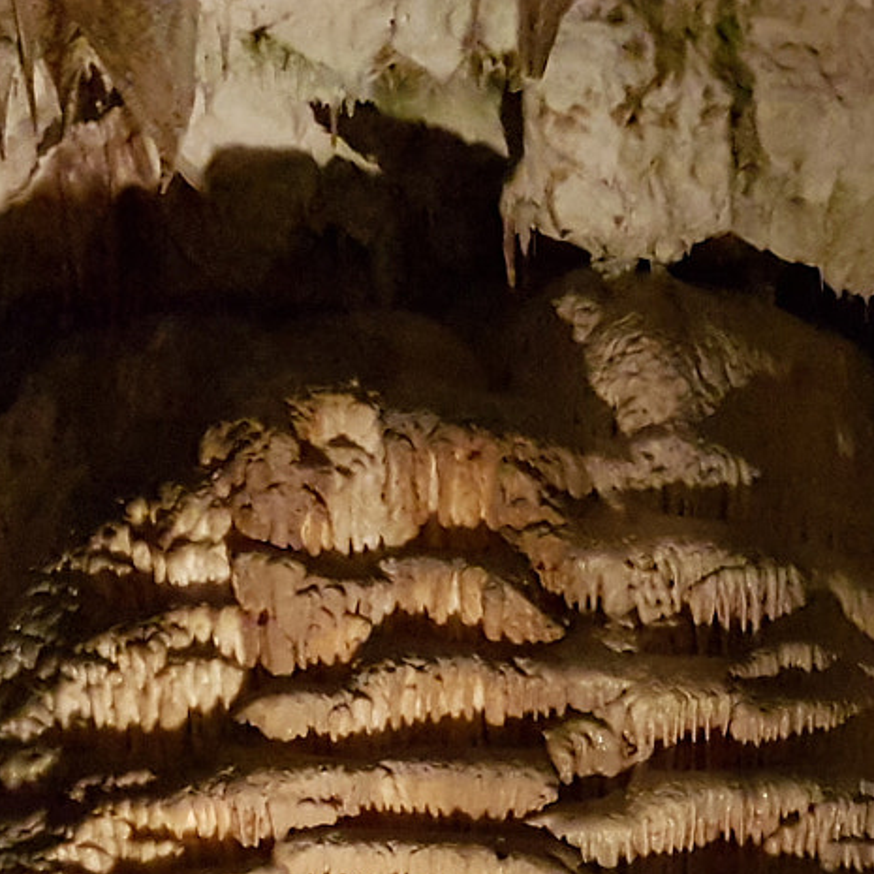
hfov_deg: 21.3
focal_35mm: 79
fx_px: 2257
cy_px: 944
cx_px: 833
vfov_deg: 20.9
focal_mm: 4.2
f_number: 1.7
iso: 800
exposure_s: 1/60
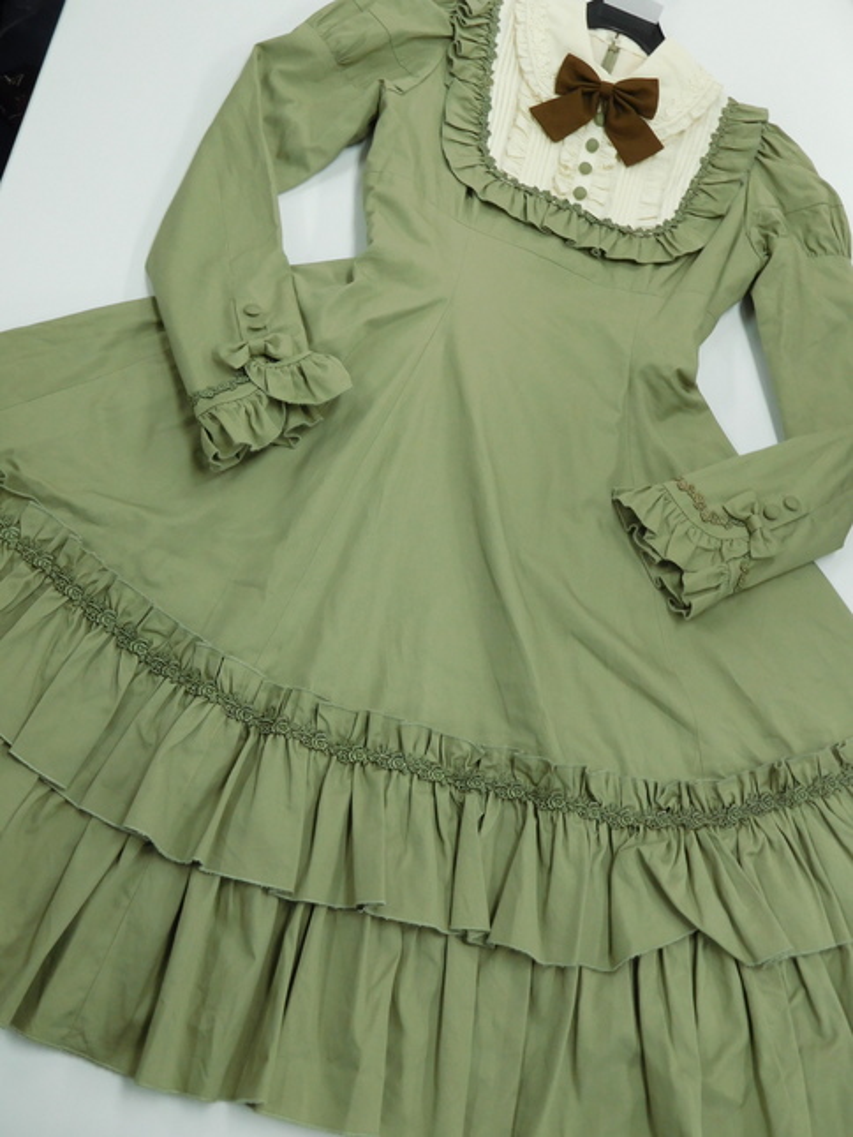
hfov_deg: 44.2
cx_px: 426
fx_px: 1051
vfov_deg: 56.8
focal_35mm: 32
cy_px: 568
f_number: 3.6
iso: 160
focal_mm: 5.7
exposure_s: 1/30
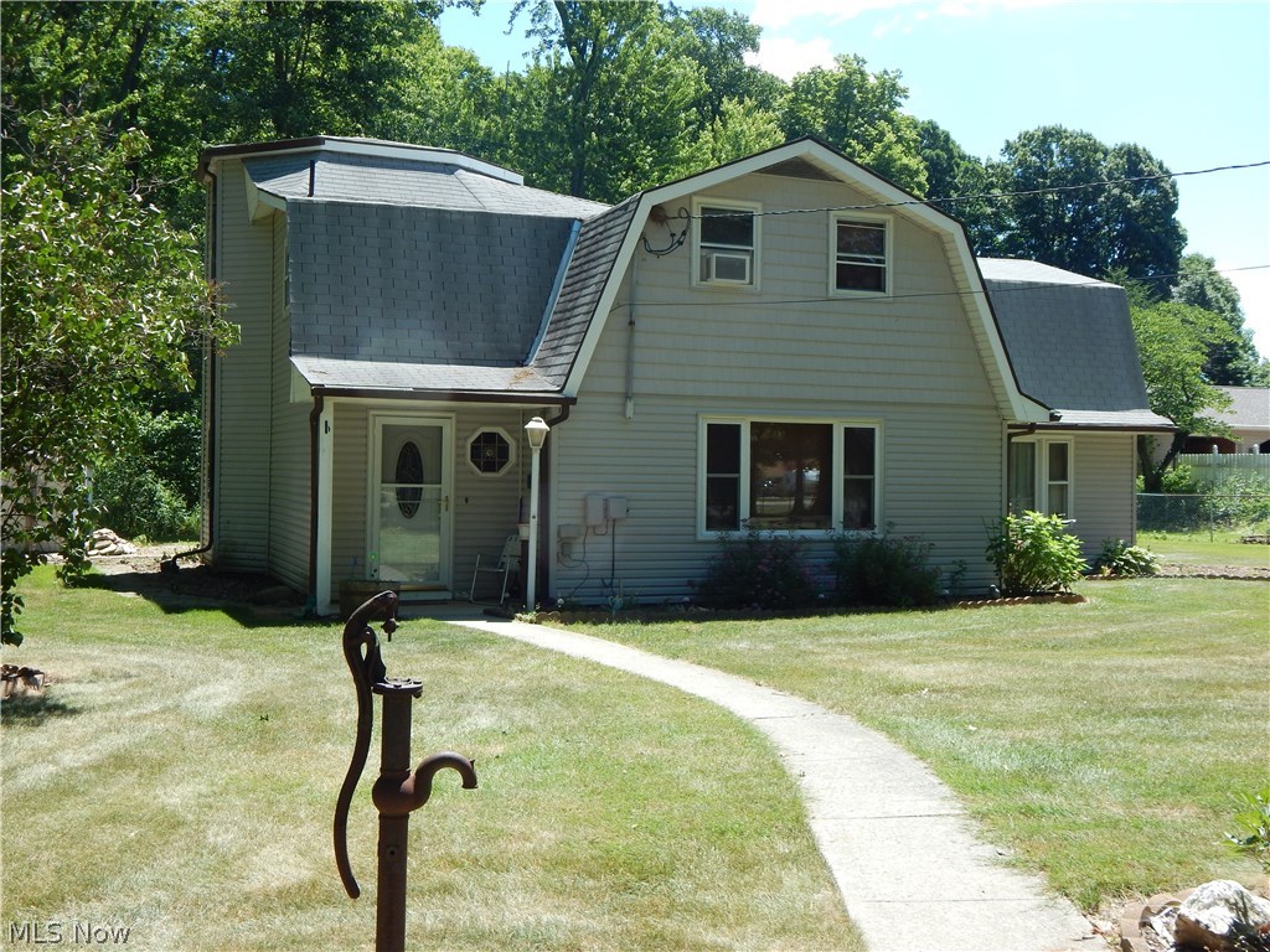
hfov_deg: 49.0
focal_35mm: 38
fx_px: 1394
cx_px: 635
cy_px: 476
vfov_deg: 37.7
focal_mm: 6.8
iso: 125
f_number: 3.4
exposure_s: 1/640
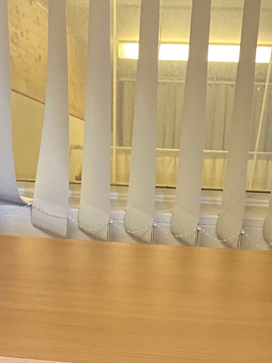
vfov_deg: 21.3
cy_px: 535
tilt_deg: -42.9
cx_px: 134
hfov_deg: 18.9
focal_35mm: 78
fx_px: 817
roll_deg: -0.8
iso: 320
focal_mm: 4.25
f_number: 1.8
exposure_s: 1/50
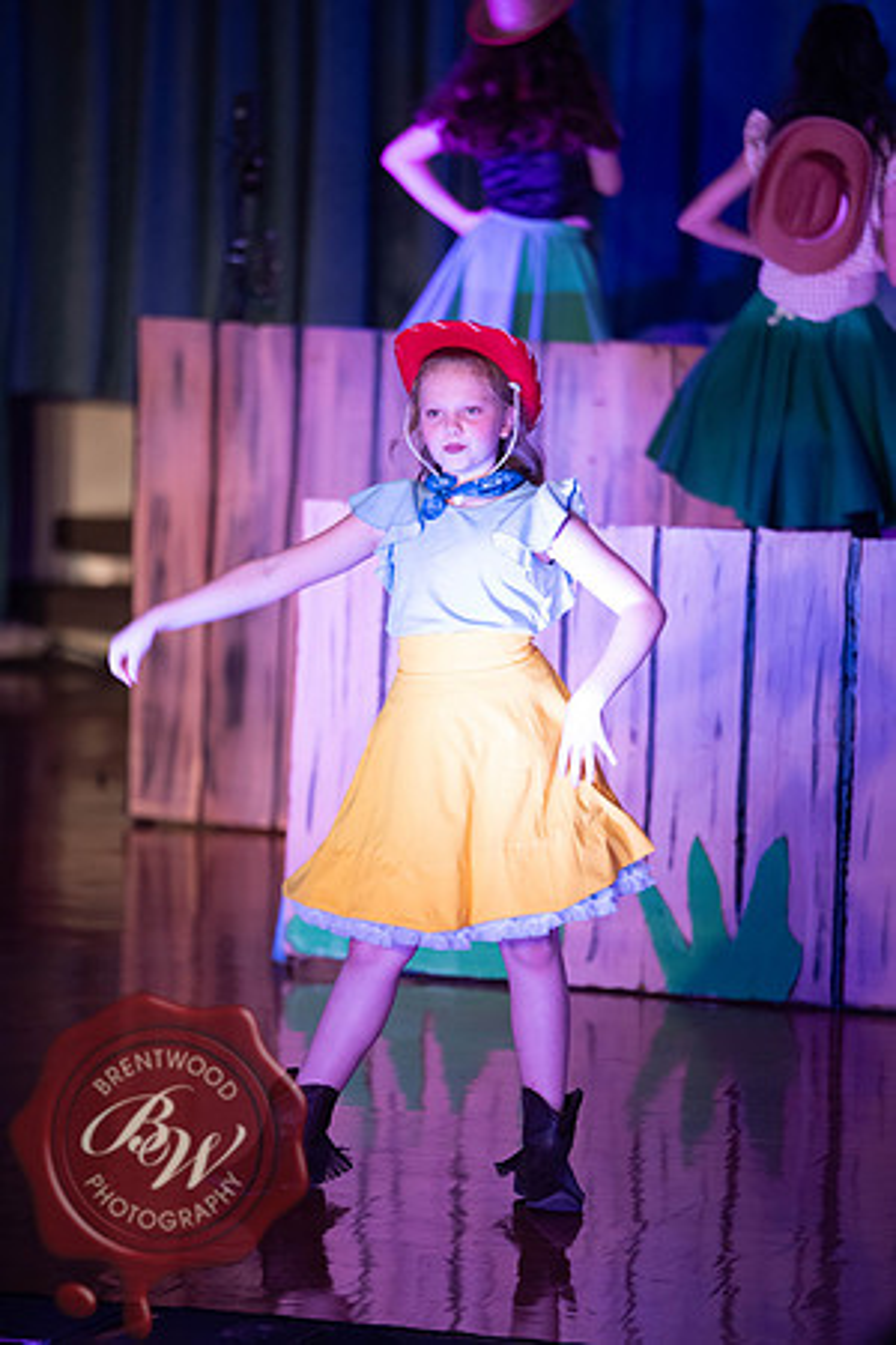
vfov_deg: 10.3
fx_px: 7466
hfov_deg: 6.9
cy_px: 672
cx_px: 448
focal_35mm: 200
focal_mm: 200
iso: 1400
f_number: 2.8
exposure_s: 1/200
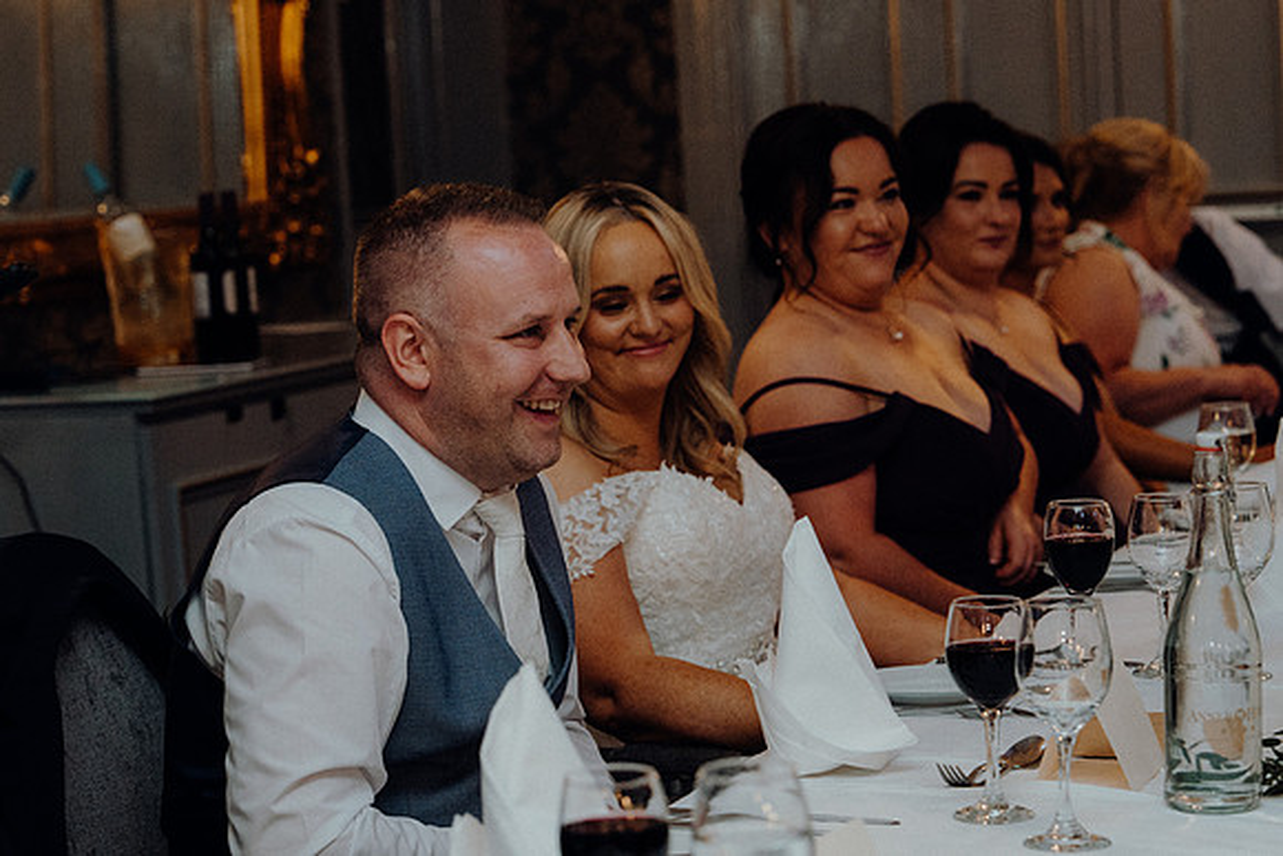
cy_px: 428
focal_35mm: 105
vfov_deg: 13.0
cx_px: 642
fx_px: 3743
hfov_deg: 19.5
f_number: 3.5
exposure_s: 1/160
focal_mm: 70
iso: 2500
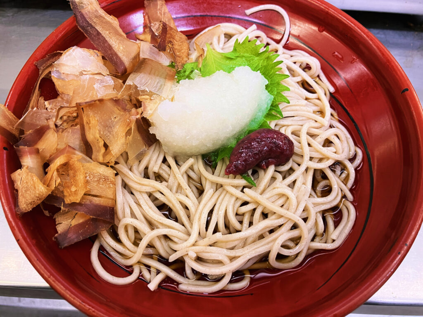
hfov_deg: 63.4
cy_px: 158
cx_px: 212
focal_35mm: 28
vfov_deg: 49.7
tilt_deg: -62.3
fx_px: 342
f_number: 1.8
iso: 125
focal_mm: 3.99
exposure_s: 1/50
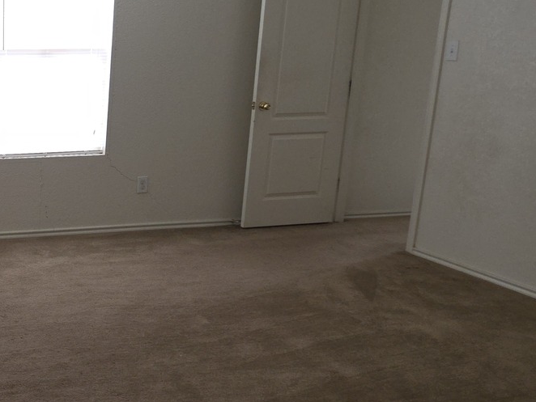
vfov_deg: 29.1
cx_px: -40
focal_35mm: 50
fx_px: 774
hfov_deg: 33.7
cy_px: 189
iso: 125
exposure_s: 1/40
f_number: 1.8
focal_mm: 5.4
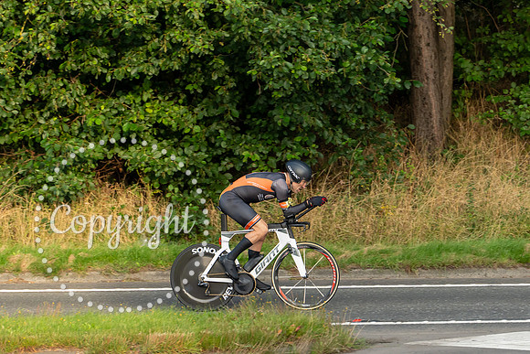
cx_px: 214
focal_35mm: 259
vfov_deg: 5.3
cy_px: 160
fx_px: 3807
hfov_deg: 8.0
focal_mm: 155
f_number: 4
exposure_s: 1/1000
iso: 1000
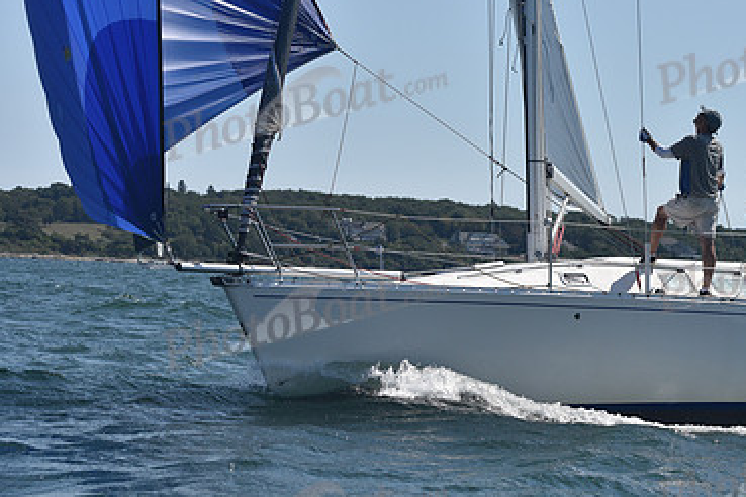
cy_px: 185
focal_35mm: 110
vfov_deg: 12.4
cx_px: 554
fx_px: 2279
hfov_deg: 18.5
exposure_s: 1/1600
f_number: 5.6
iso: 250
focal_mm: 70
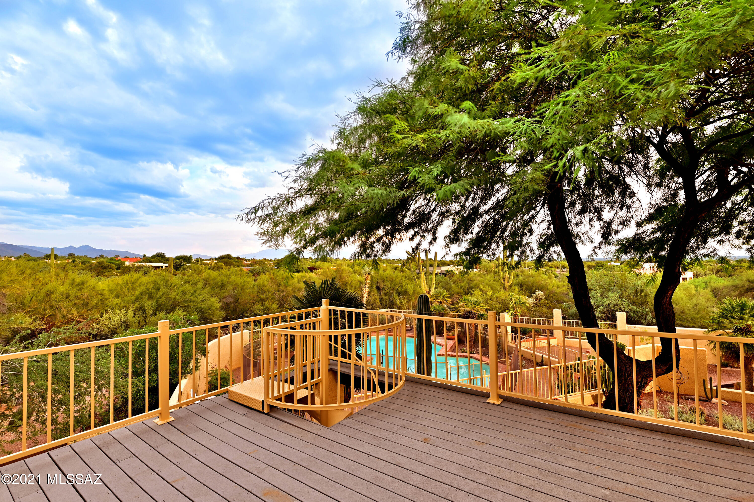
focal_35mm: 16
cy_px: 251
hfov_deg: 96.8
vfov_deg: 73.7
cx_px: 377
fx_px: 335
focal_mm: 16
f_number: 11
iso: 100
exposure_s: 1/20
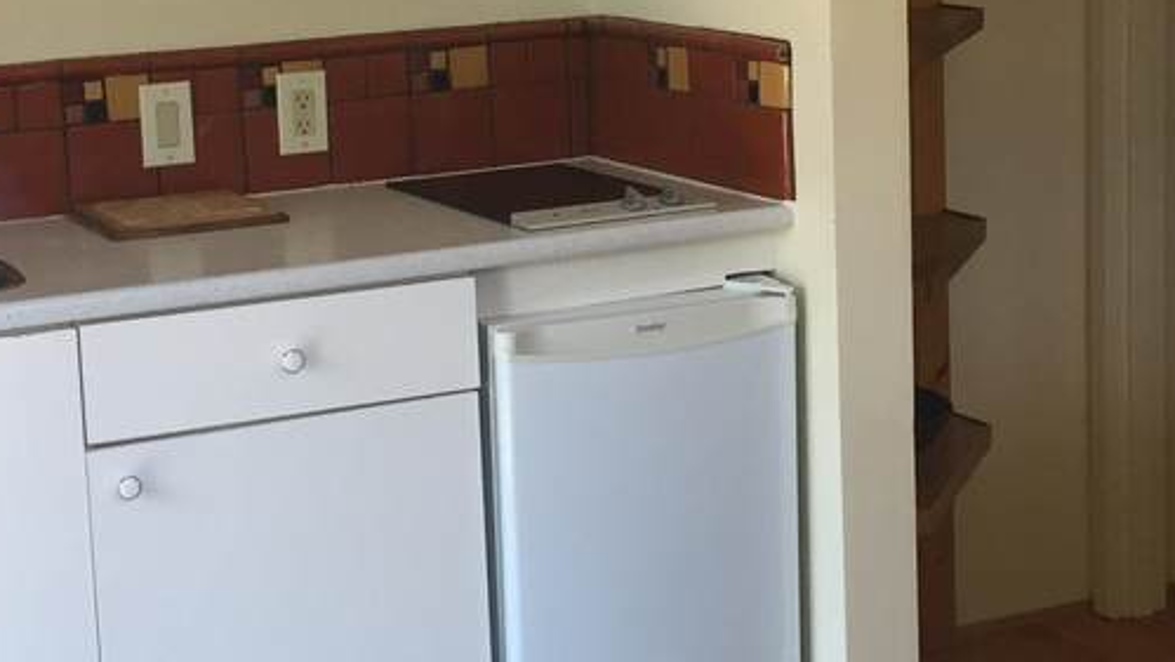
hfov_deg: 26.2
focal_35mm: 81
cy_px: 250
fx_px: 2524
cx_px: 535
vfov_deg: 14.9
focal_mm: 4.15
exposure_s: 1/30
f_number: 2.2
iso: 32
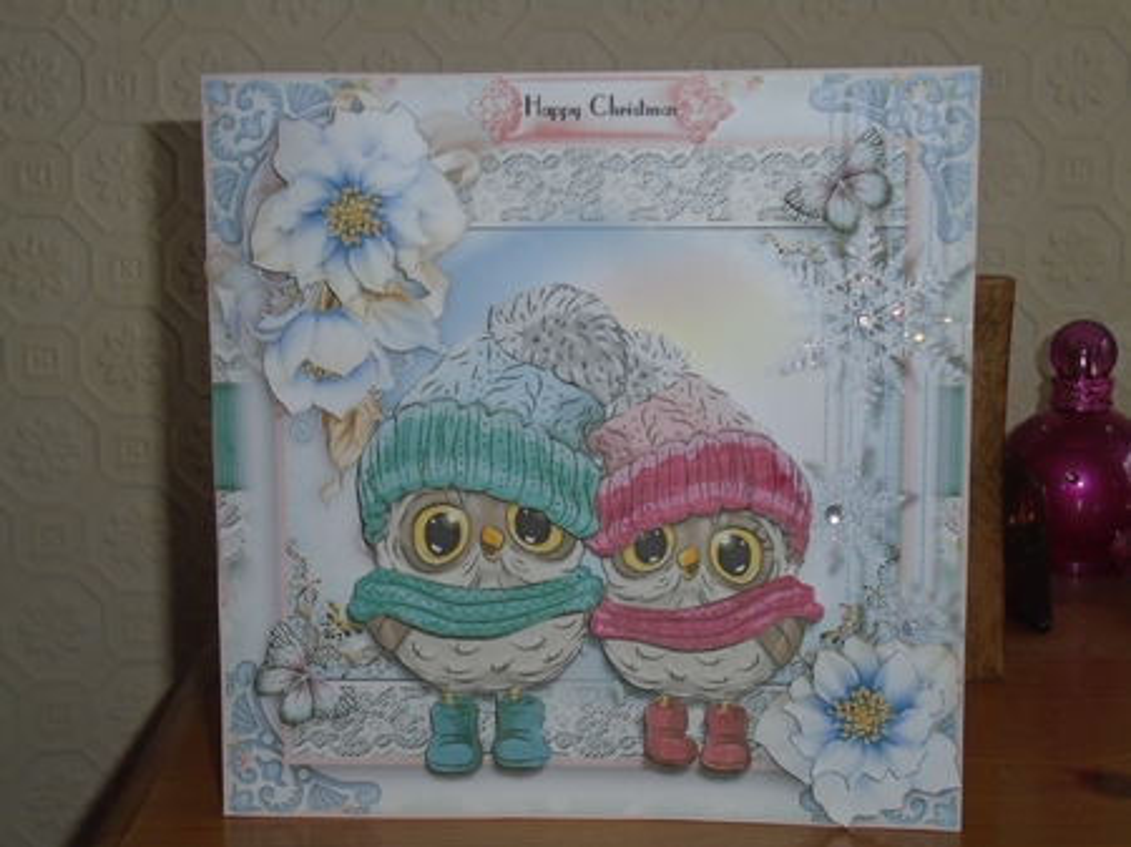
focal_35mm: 49
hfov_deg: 38.9
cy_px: 424
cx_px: 566
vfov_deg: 29.6
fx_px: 1600
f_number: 4.5
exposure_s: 1/30
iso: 200
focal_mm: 8.7
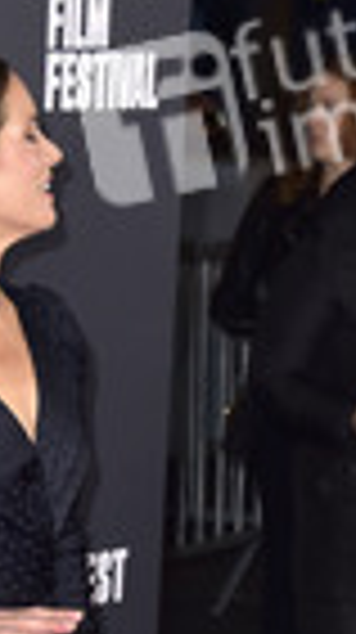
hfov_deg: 5.8
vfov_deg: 10.2
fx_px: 3501
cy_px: 773
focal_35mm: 208
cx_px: -101
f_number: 6.3
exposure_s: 1/200
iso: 1250
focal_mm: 70
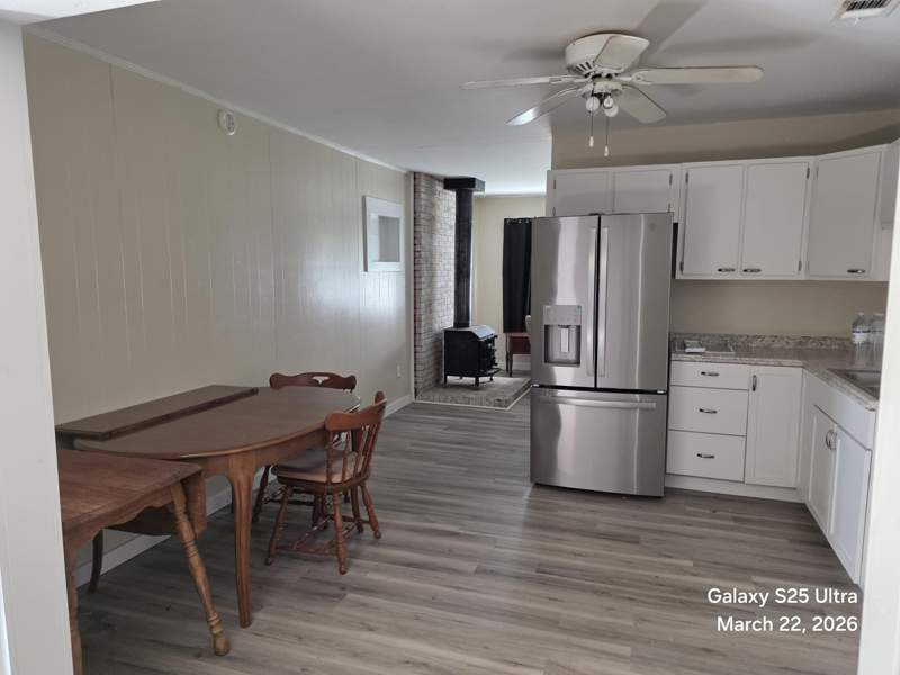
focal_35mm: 23
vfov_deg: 58.9
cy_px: 338
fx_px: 598
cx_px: 450
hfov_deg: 73.9
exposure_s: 1/120
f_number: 1.7
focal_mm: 6.3
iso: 320
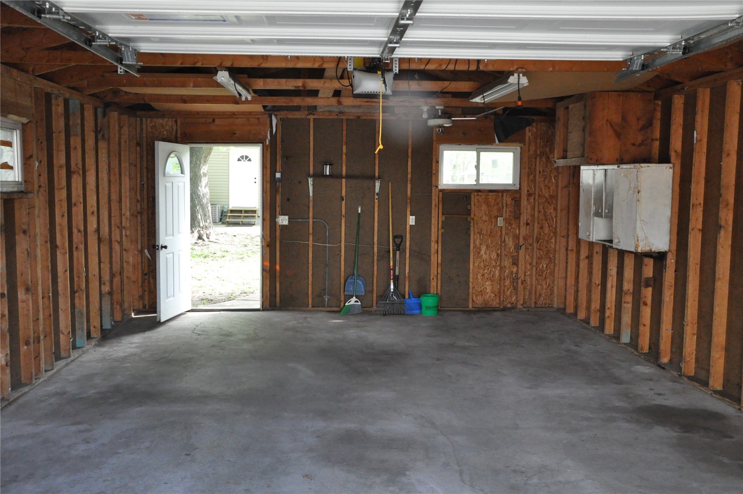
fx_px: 680
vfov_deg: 39.9
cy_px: 247
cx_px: 372
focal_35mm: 33
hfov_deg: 57.3
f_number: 9
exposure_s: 1/320
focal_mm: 22
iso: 3200
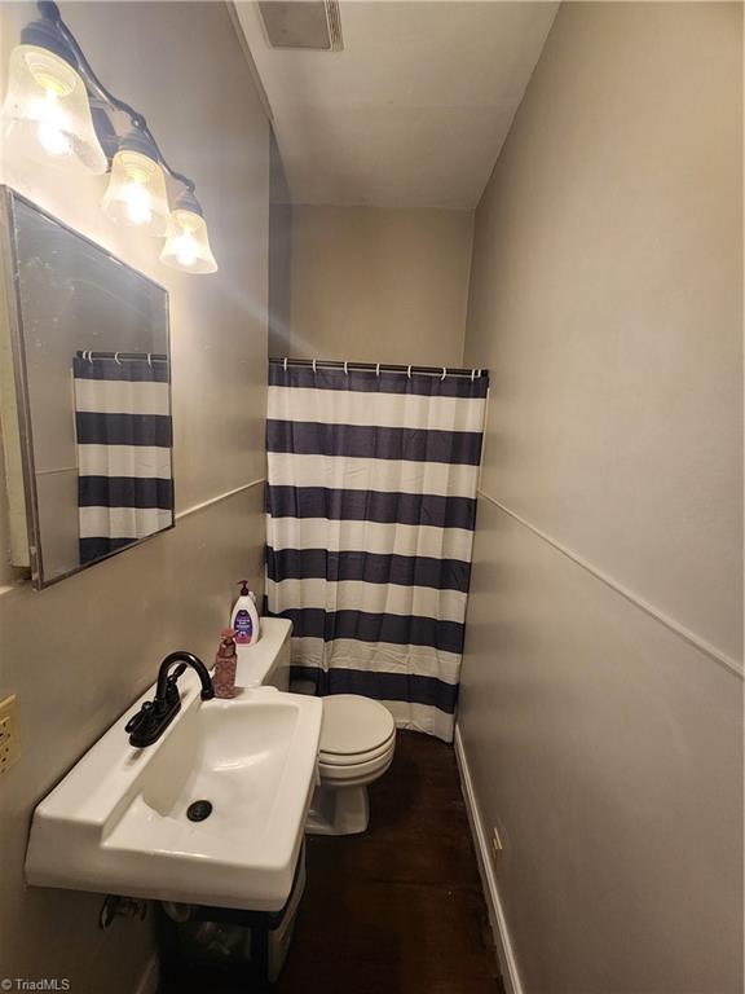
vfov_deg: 106.2
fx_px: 373
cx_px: 372
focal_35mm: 13
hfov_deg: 89.9
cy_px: 497
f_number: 2.2
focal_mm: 2.2
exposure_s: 1/60
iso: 250
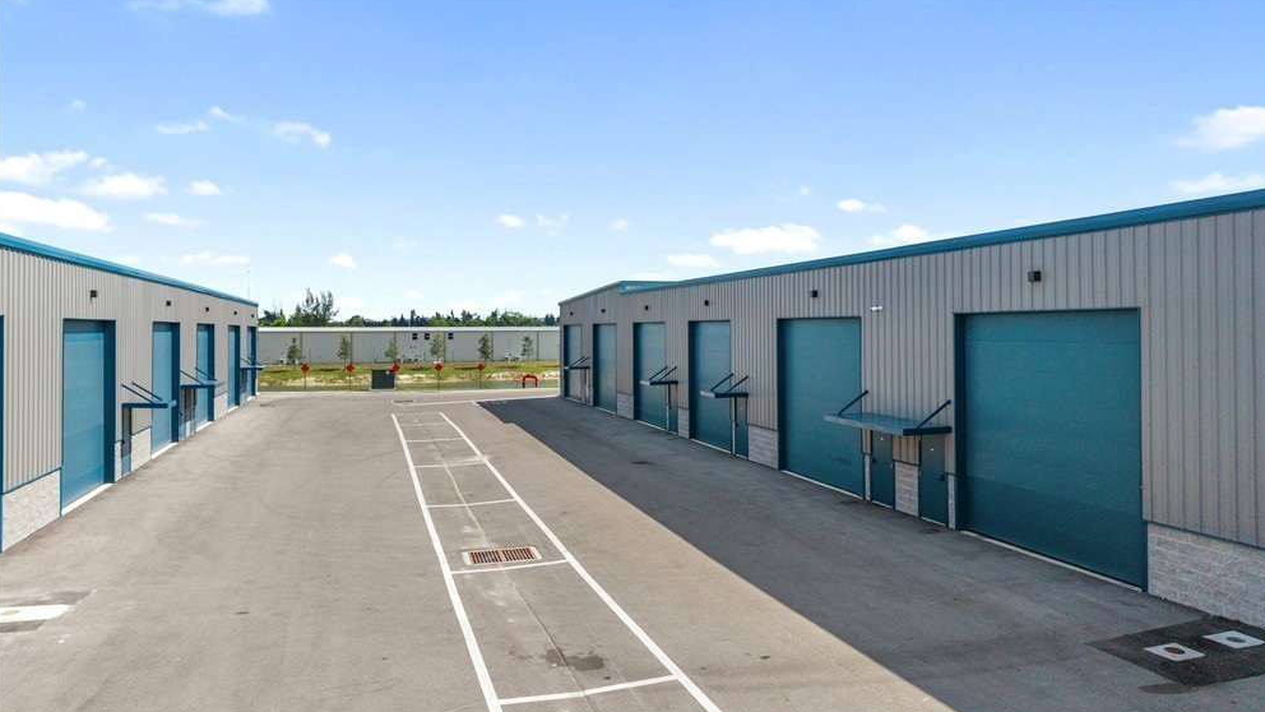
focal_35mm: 27
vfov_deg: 42.8
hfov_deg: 69.8
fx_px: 906
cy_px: 318
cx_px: 648
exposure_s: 1/500
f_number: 1.8
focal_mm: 8.67
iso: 100
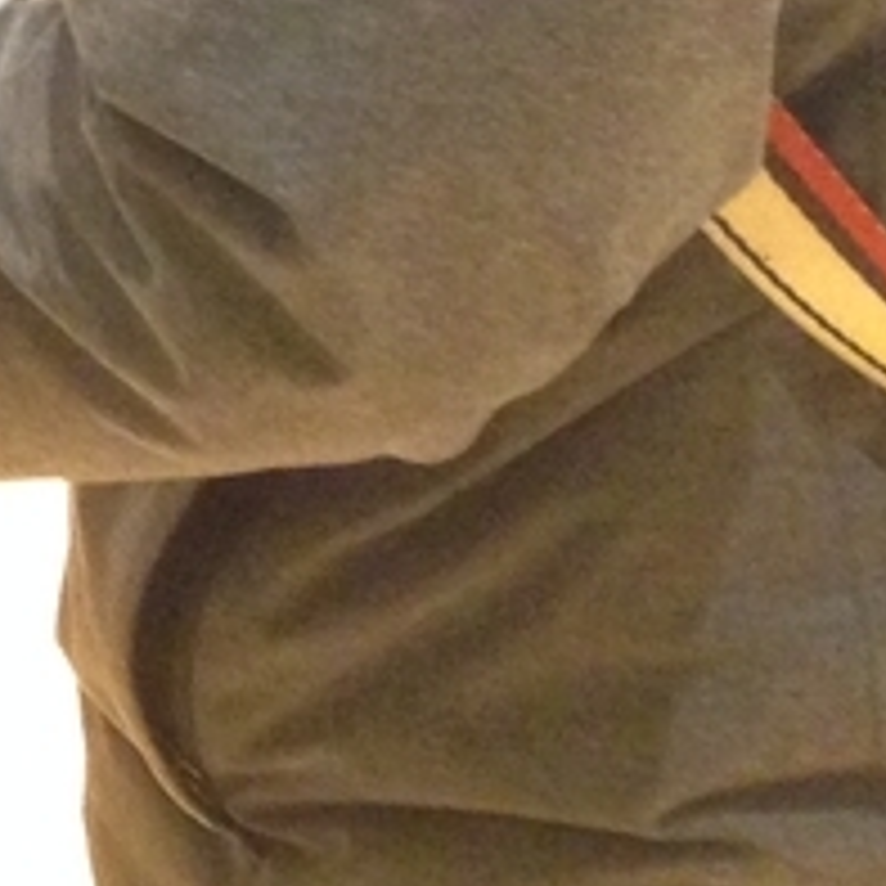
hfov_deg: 9.3
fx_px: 5154
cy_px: -544
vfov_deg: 9.5
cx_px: -805
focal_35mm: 178
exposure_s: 1/20
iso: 320
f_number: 2.4
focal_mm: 4.12
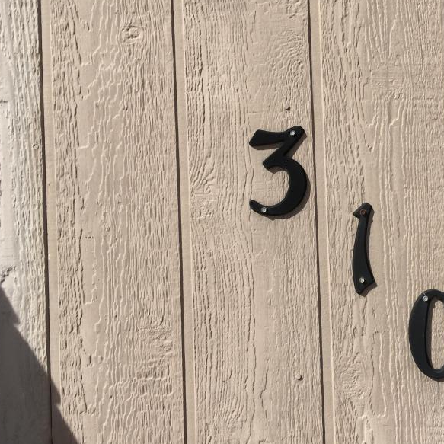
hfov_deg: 36.1
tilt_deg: +0.6
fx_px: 653
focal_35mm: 45
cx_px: 366
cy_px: 222
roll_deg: +3.2
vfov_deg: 37.6
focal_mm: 4.15
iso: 25
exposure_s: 1/1789
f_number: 2.2
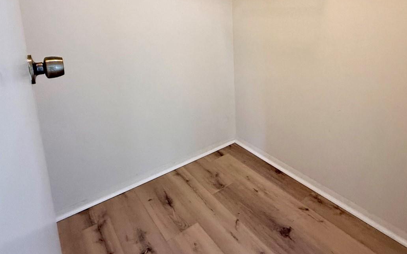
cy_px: 55
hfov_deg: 76.2
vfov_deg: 50.2
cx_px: 246
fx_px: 255
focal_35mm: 23
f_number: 2.2
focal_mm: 2.22
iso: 320
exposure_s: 1/60
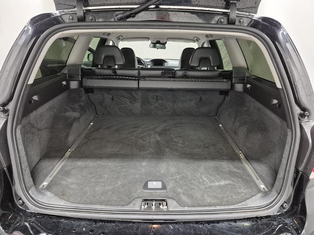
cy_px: 118
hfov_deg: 73.9
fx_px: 209
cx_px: 157
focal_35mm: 23
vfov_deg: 58.9
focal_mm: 5.4
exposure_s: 1/100
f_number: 1.8
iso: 1000
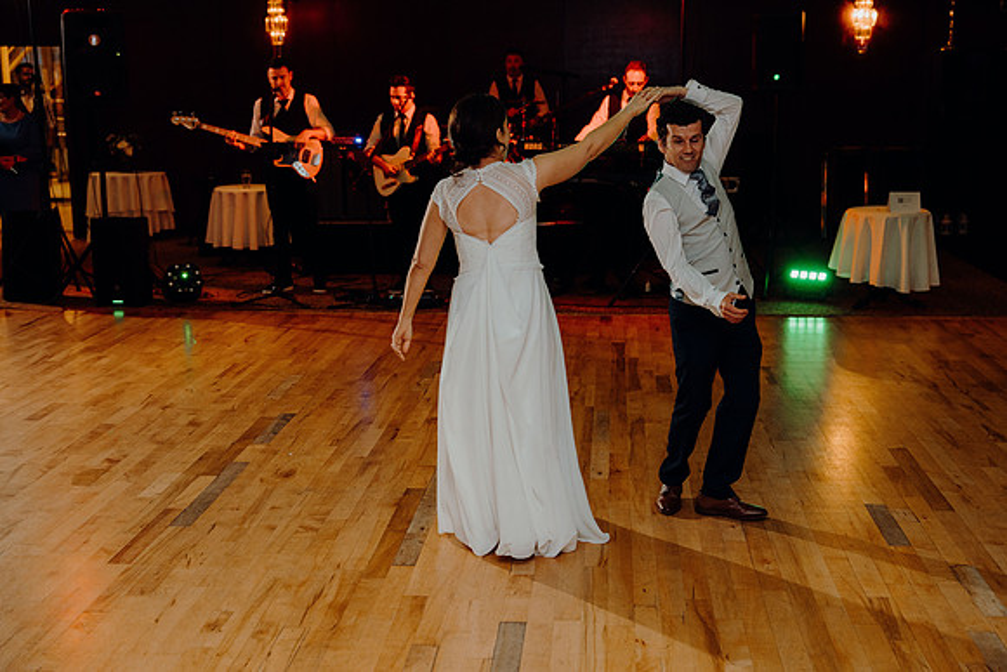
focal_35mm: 46
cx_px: 504
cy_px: 336
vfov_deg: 29.3
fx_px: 1287
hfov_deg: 42.7
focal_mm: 46
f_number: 2.8
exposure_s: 1/160
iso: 1250
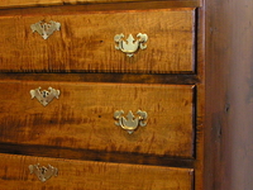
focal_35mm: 100
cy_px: 121
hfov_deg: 19.6
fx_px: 731
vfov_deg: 14.8
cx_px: 119
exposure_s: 1/4.1
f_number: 2.9
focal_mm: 10.2
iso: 176
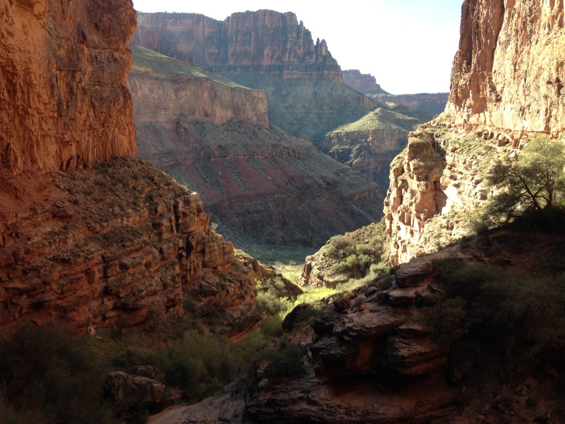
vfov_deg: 42.9
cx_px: 282
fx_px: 539
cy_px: 212
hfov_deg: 55.4
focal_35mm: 33
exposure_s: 1/303
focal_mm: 4.12
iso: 50
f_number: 2.4
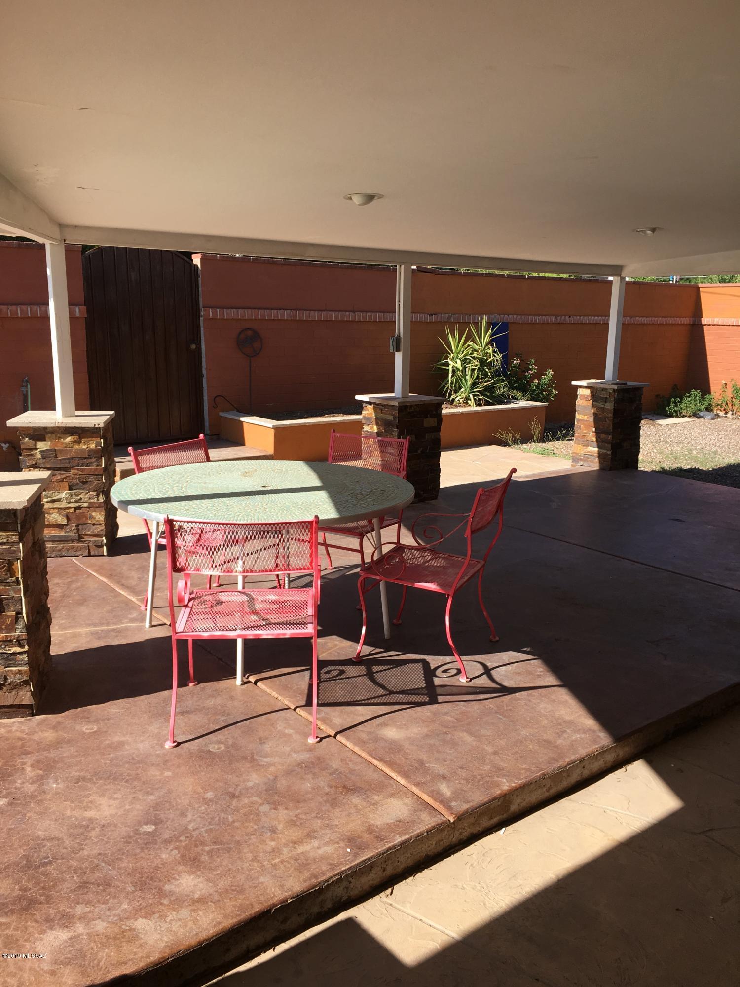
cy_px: 494
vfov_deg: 61.7
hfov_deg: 48.2
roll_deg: -1.5
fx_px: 827
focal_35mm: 29
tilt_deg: -10.4
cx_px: 370
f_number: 2.2
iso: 25
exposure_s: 1/884
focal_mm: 4.15
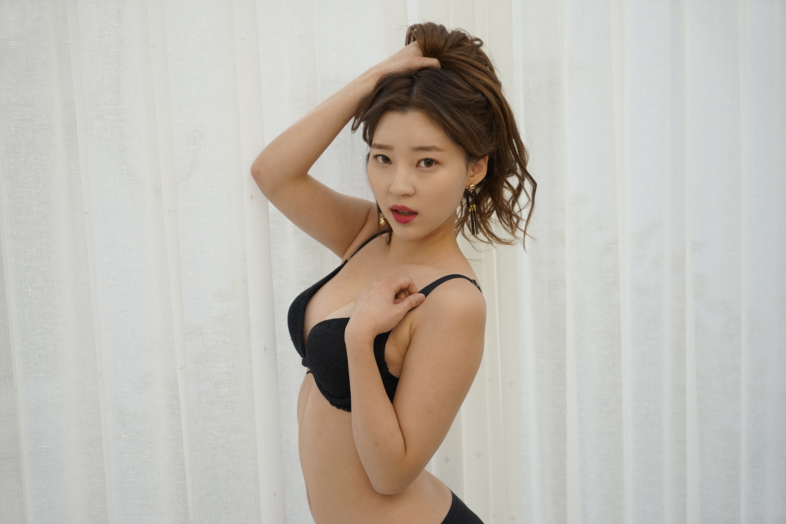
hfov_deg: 28.8
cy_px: 262
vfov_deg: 19.5
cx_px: 393
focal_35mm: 70
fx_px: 1528
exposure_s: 1/160
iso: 200
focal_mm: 70
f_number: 4
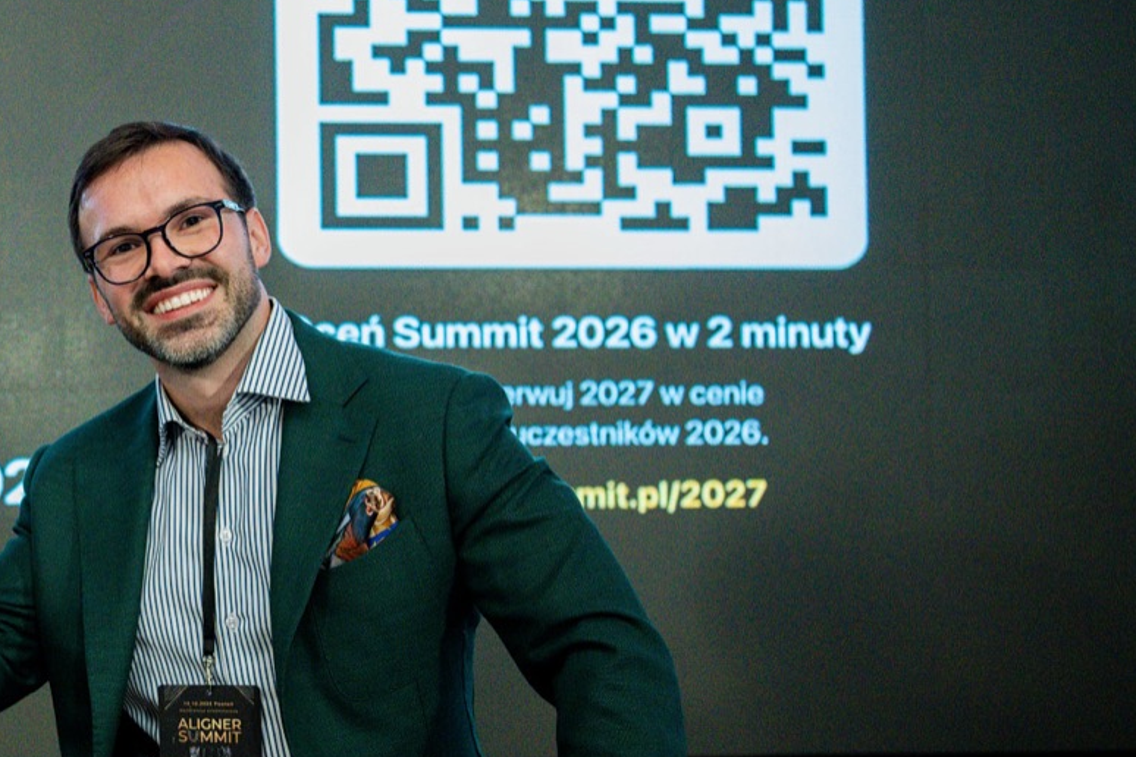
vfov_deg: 21.5
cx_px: -32
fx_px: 1989
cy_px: 455
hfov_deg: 29.5
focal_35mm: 63
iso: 2500
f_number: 2.8
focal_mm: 30.5
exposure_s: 1/200
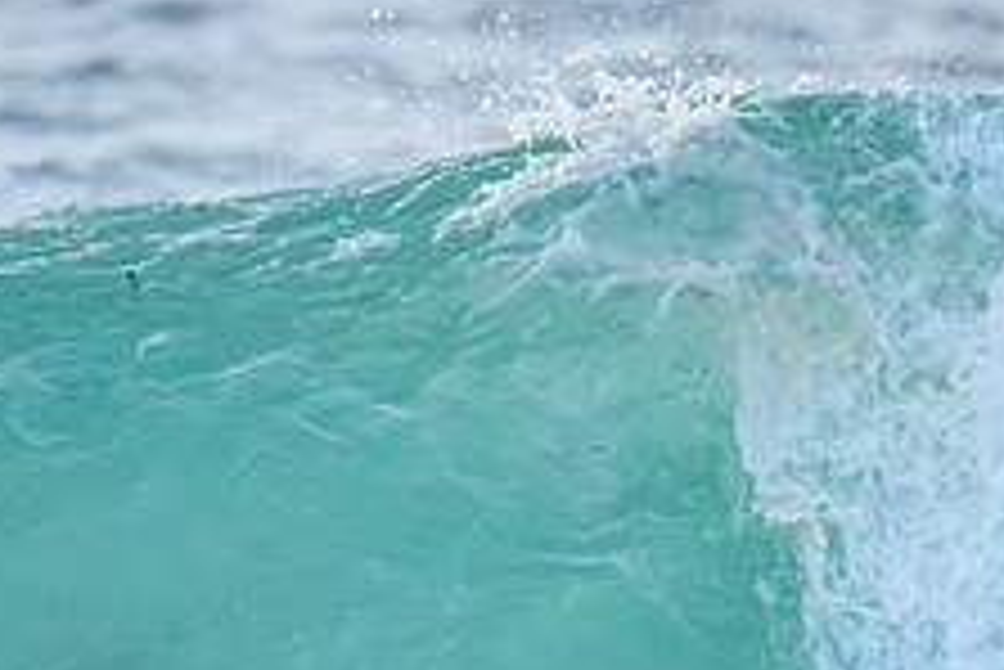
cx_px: 557
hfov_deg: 0.7
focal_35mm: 2855
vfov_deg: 0.5
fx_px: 79672
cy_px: 881
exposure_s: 1/2500
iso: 720
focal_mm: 800
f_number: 6.3
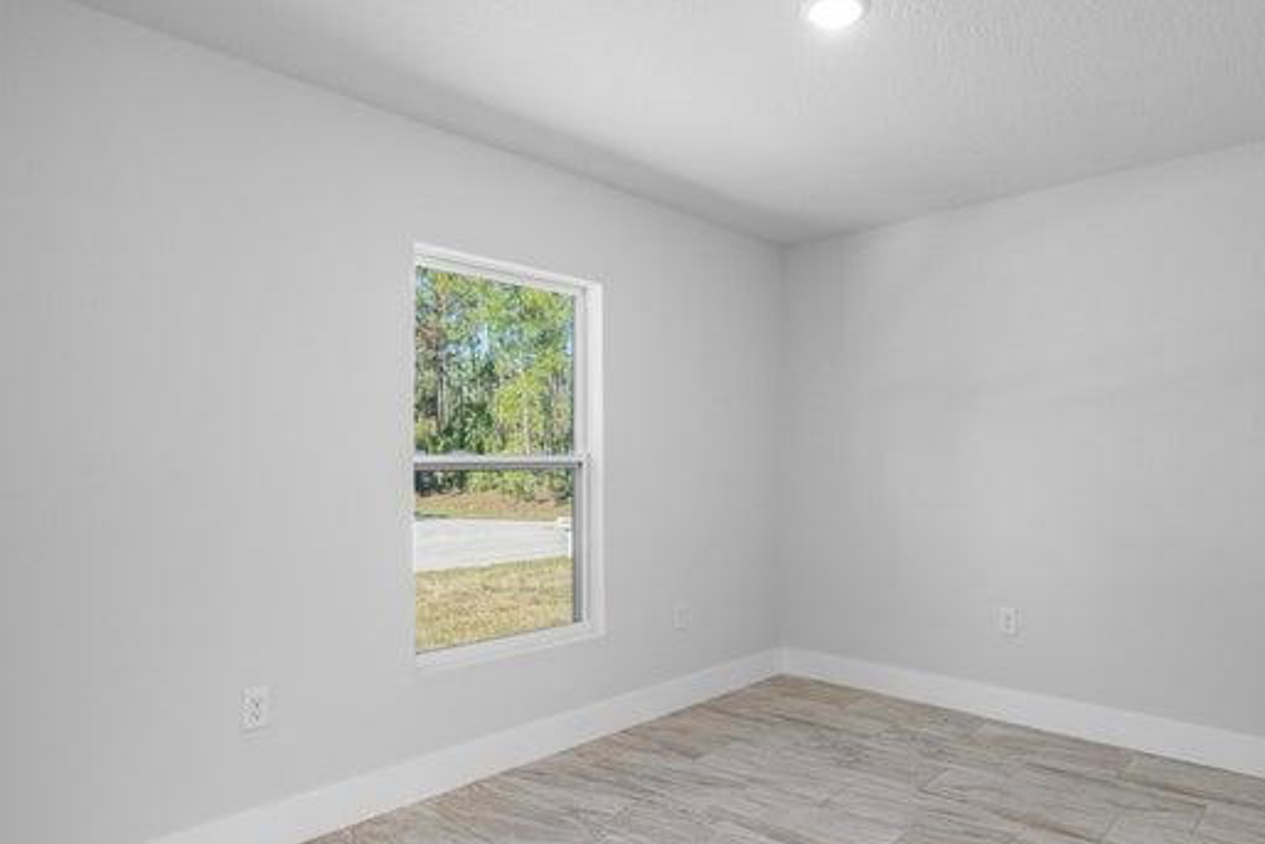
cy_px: 470
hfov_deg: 80.8
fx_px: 738
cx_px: 711
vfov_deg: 59.4
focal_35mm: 21
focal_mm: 10
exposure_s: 1/30
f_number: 8
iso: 320
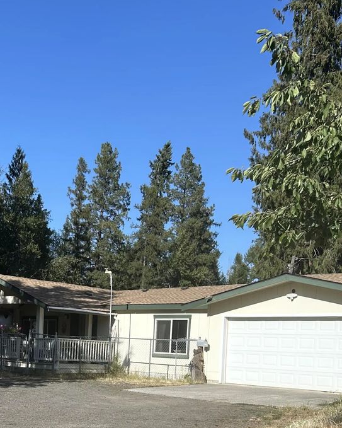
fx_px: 645
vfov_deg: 35.0
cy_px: 366
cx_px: 101
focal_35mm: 51
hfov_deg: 29.4
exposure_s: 1/3460
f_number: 1.5
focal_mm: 5.7
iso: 50
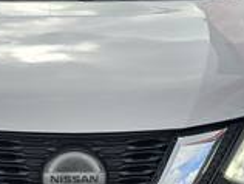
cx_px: 51
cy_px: 167
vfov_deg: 15.7
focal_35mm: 93
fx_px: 657
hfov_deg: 20.8
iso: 10
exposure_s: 1/494
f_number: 1.7
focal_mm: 6.3
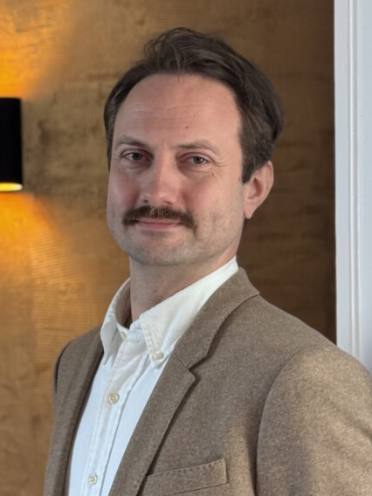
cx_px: 154
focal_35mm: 67
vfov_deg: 29.0
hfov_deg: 21.9
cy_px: 270
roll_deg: +0.4
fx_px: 960
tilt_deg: -0.9
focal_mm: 6.76
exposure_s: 1/50
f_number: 1.78
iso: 100
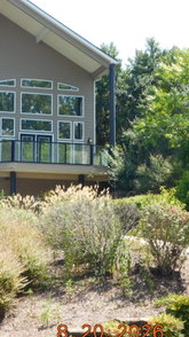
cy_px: 158
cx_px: -9
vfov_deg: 27.9
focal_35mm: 76
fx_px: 678
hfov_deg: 15.5
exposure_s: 1/320
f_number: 3.6
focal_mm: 7.1
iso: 125
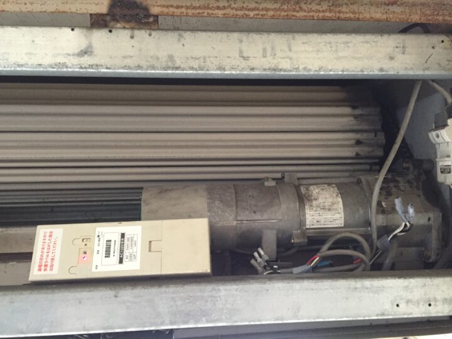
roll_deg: +1.2
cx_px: 226
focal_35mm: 29
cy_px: 170
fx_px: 379
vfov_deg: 48.2
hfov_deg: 61.7
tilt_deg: +2.5
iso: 250
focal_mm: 4.15
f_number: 2.2
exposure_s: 1/24
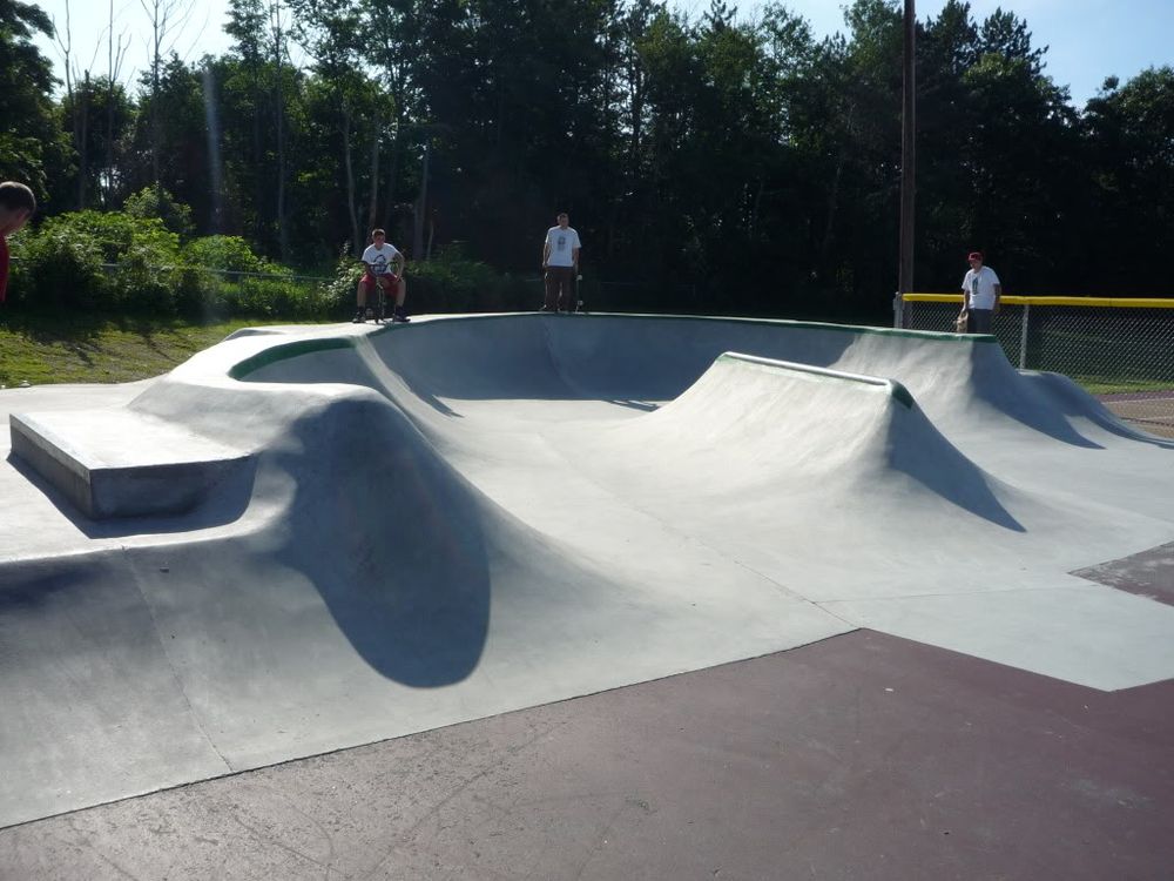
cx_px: 587
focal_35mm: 33
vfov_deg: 42.9
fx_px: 1119
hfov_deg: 55.4
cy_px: 440
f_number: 5
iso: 100
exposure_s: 1/640
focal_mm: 5.8
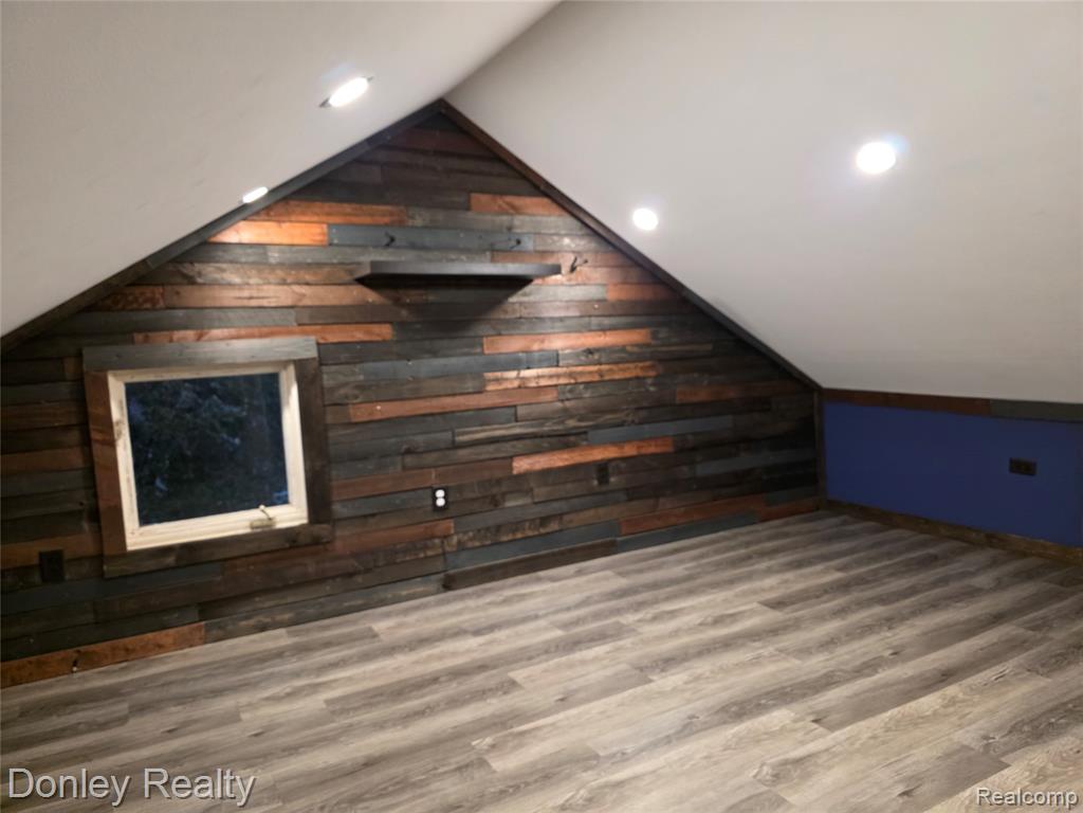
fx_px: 720
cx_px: 542
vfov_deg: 58.9
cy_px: 406
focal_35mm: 23
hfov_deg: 73.9
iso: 1000
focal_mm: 6.3
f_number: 1.7
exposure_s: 1/120
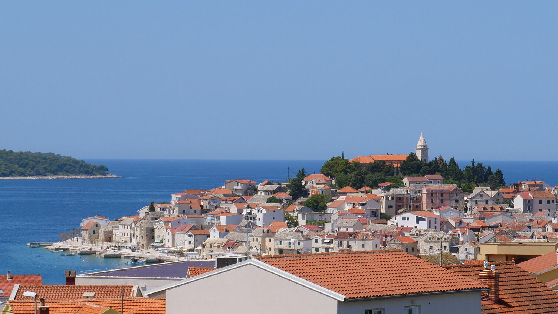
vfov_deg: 8.3
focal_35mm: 146
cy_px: 213
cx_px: 398
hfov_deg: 14.7
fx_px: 2160
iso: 200
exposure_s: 1/500
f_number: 10
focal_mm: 36
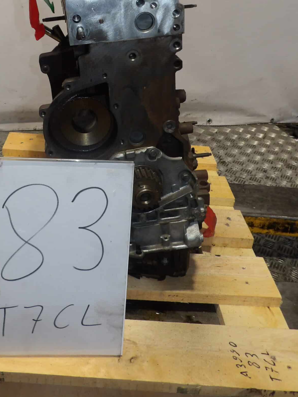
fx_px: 447
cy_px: 120
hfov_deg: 36.3
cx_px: 90
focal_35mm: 39
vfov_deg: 46.8
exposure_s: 1/60
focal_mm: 4.3
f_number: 3.2
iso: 200
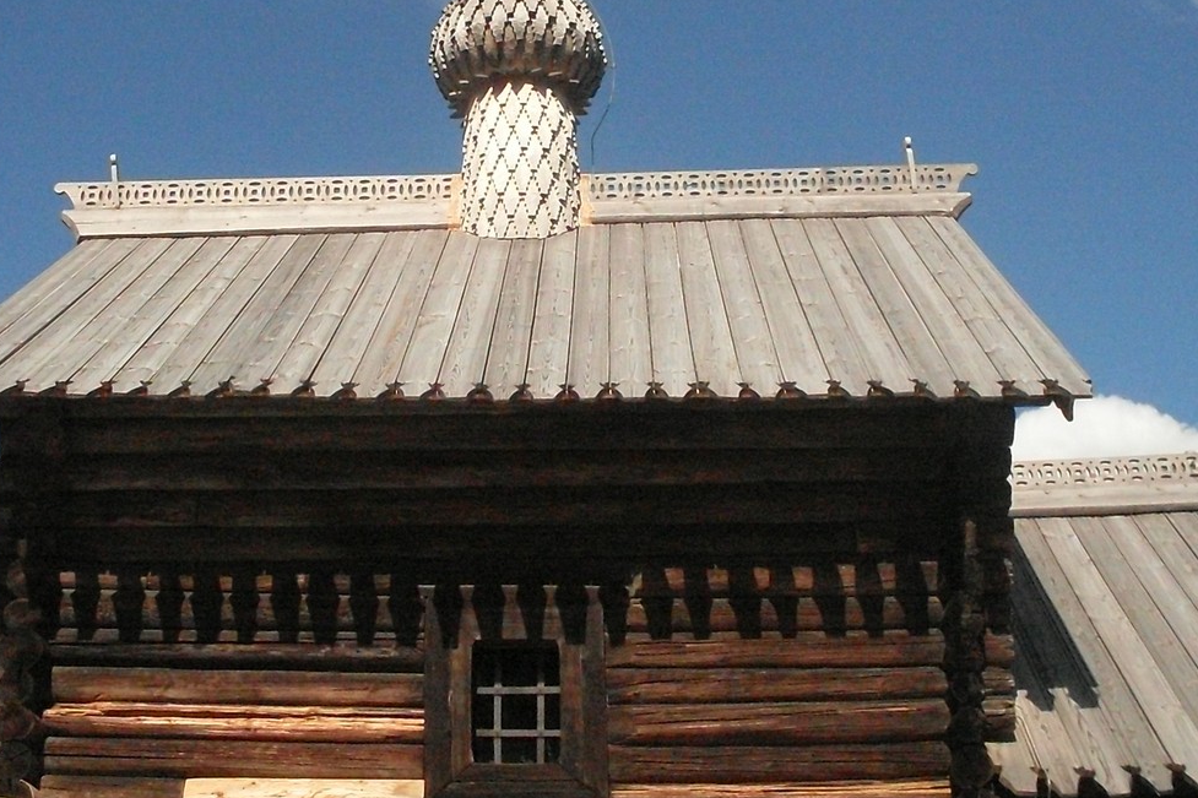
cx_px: 588
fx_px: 1930
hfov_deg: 34.5
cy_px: 301
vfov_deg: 23.3
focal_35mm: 58
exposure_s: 1/1500
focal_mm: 6.3
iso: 400
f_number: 8.4
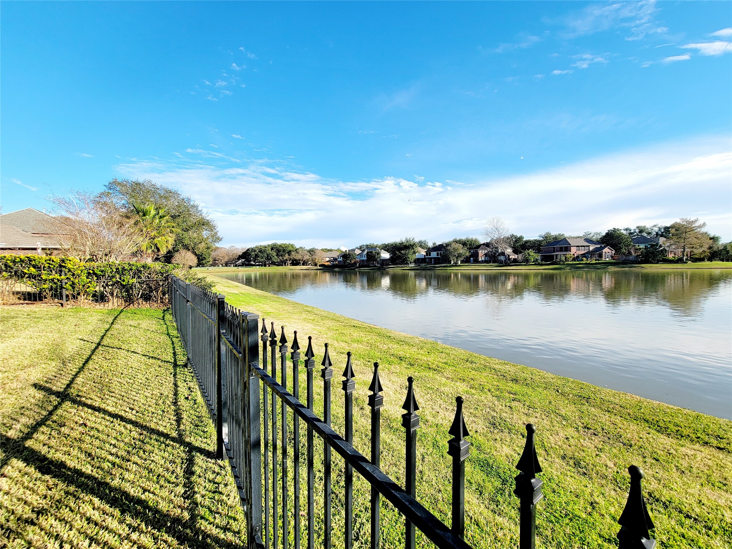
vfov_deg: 89.9
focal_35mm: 13
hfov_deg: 106.2
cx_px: 366
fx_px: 275
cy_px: 274
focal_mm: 2.2
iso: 50
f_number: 2.2
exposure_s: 1/1667
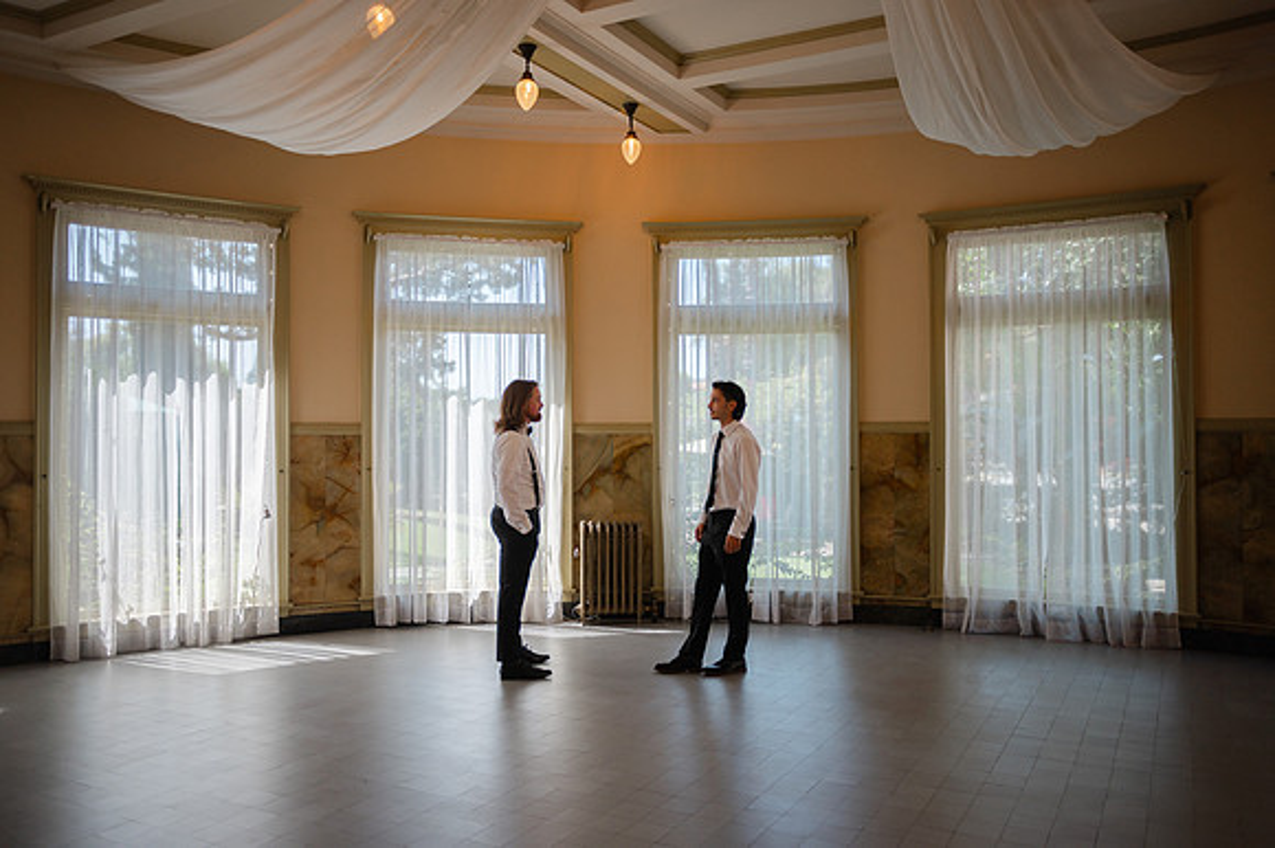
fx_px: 991
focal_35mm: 28
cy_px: 424
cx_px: 638
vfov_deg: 46.4
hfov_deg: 65.5
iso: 100
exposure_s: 1/1000
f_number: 2.8
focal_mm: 28
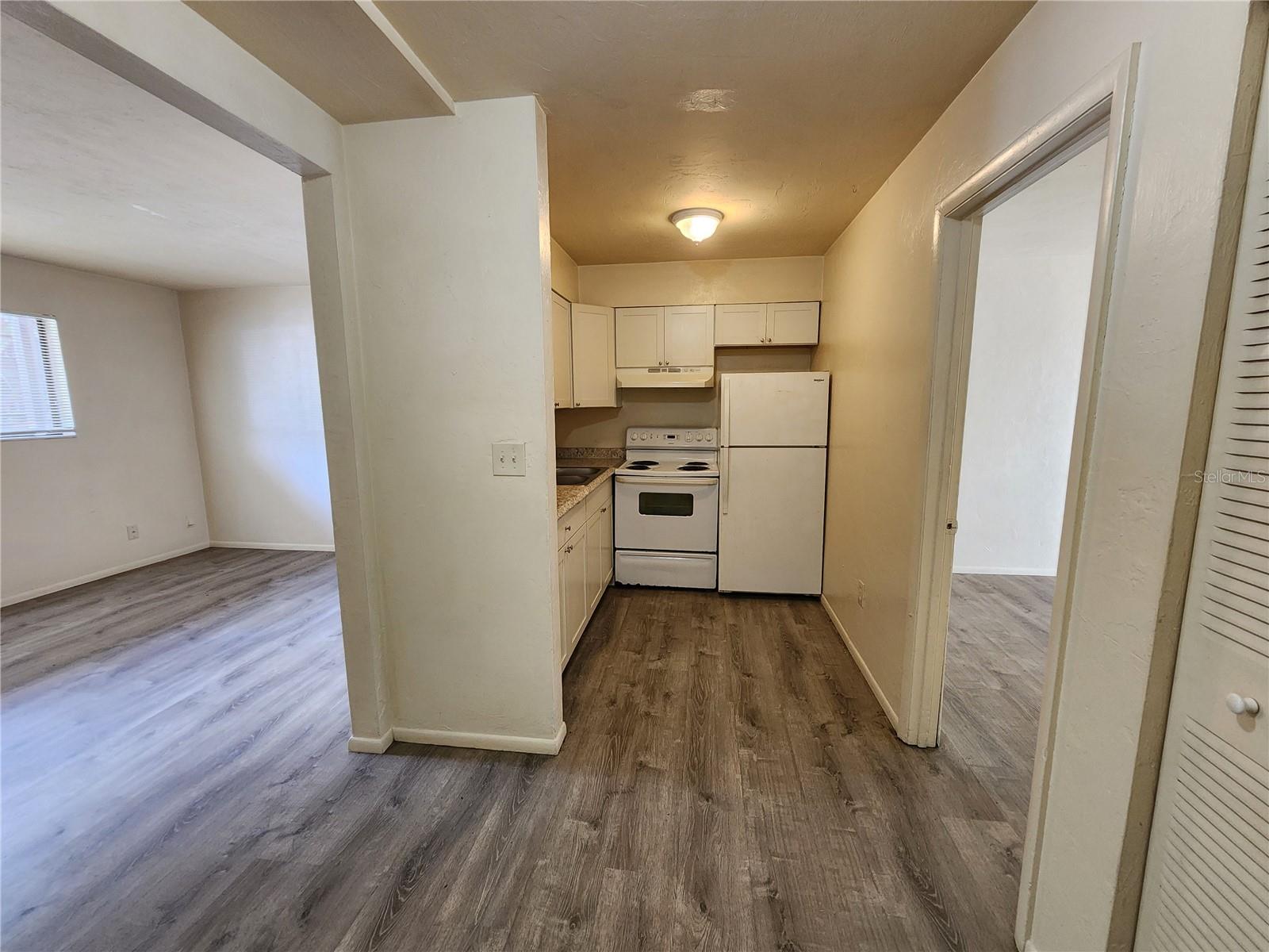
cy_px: 476
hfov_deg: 106.2
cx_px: 634
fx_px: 477
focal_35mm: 13
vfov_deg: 89.9
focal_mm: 2.2
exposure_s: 1/60
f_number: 2.2
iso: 400
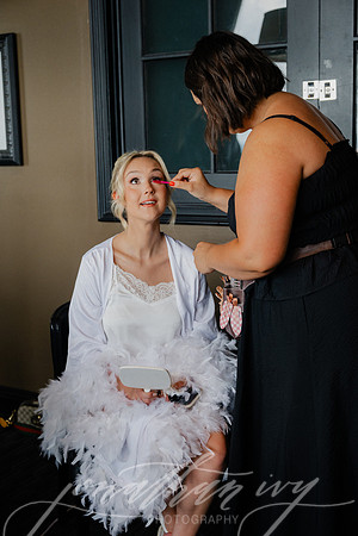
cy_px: 268
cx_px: 179
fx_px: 731
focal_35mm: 49
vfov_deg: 40.3
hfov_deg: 27.5
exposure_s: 1/250
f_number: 4
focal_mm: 49
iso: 640
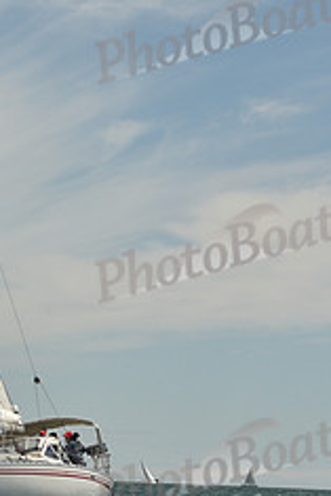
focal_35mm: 210
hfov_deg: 6.5
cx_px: -14
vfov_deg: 9.8
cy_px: 169
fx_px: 2892
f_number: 14
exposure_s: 1/800
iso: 320
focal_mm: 85
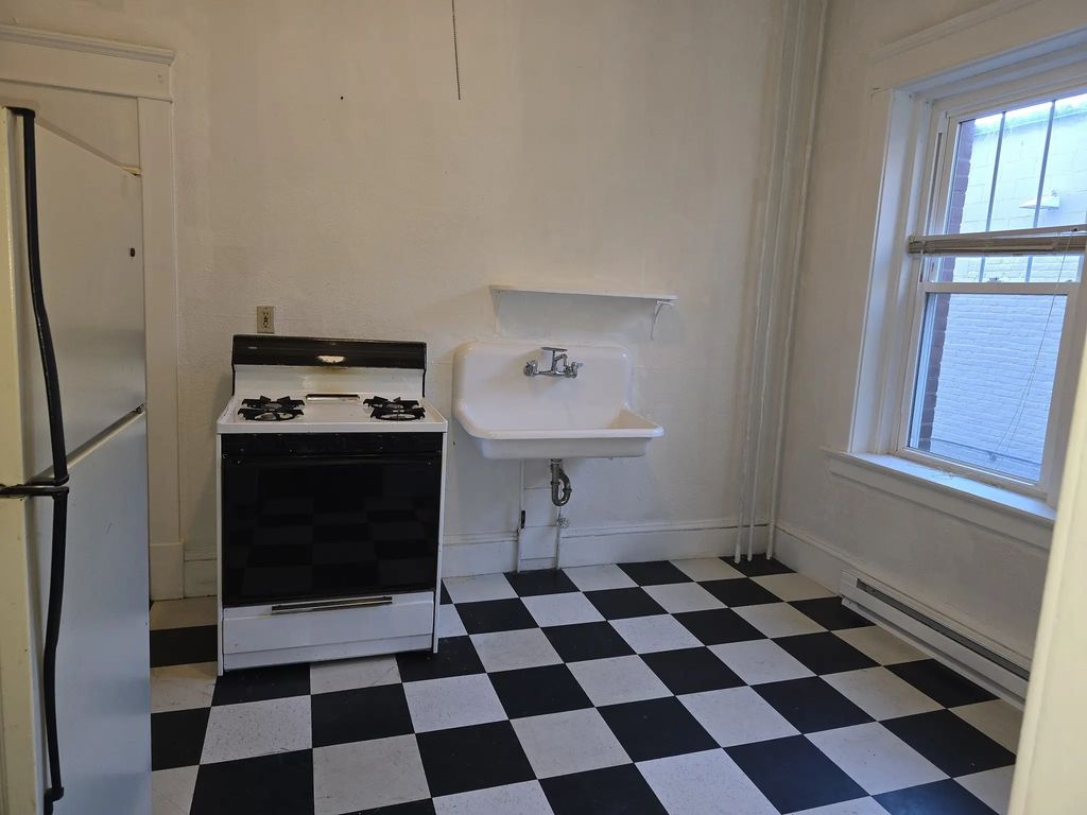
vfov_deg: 58.9
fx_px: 722
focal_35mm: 23
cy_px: 408
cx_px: 544
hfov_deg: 73.9
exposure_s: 1/40
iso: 100
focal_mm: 6.3
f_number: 1.7
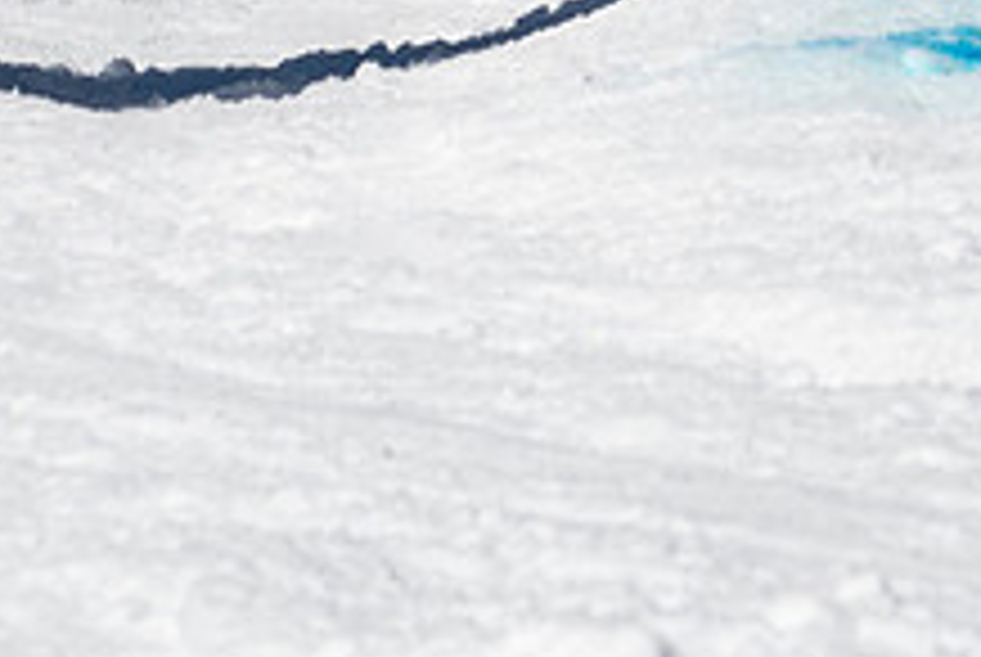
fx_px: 57411
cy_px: -354
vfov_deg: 0.7
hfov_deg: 1.0
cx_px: -15
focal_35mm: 2104
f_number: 8
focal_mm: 400
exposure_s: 1/2000
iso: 200
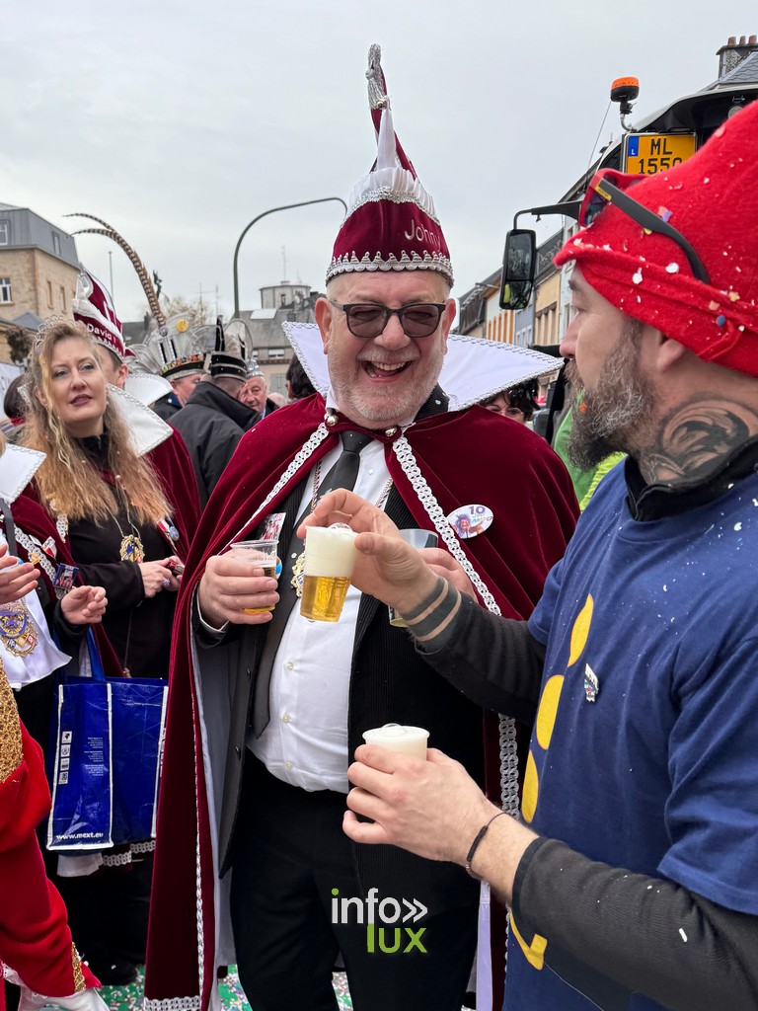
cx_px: 379
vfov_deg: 71.6
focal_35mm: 24
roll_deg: +2.3
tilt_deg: -12.4
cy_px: 506
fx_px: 701
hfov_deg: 56.8
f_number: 1.78
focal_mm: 6.86
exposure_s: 1/376
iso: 80
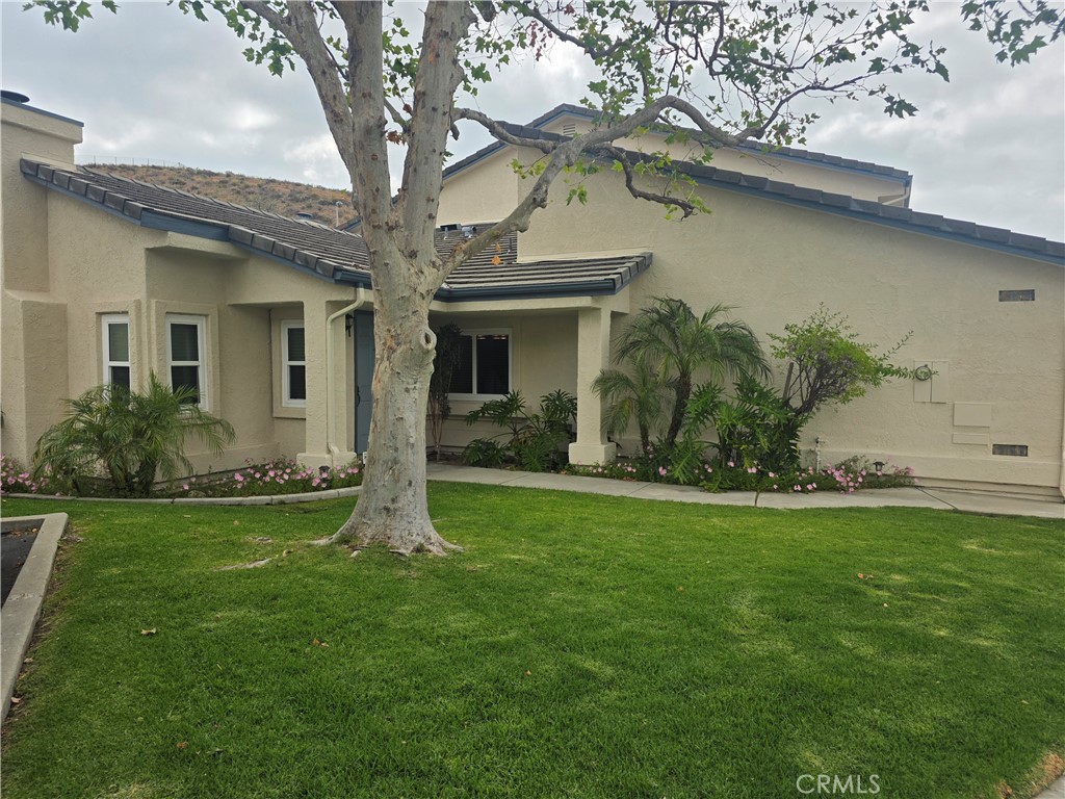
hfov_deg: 73.9
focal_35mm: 23
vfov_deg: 58.9
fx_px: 708
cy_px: 400
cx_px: 532
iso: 80
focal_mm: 6.3
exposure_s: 1/4145
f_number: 1.7
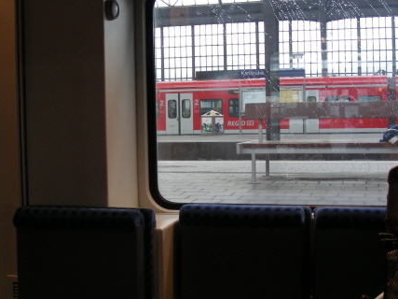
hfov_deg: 33.7
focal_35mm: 57
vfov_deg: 25.6
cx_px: 169
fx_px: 655
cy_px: 159
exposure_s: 1/30
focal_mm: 6.3
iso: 100
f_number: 3.5
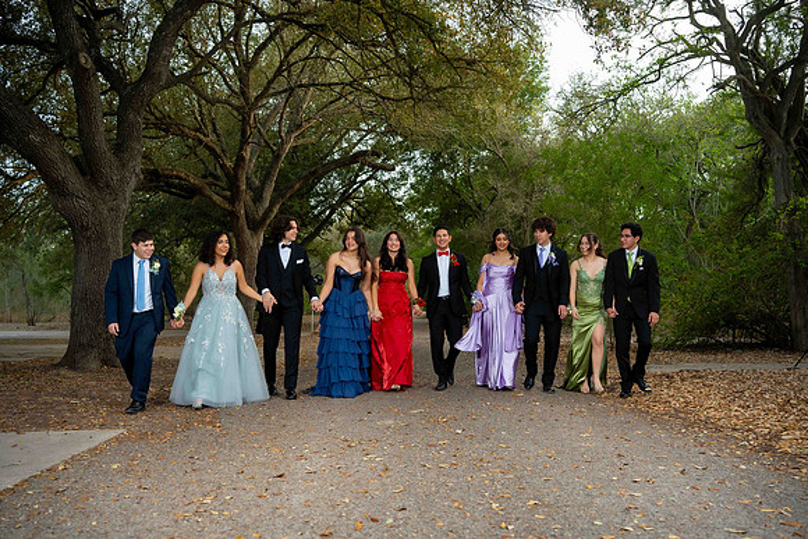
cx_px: 404
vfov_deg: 37.9
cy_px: 270
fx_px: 786
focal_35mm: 35
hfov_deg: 54.4
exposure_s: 1/200
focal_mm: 35
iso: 250
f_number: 3.2
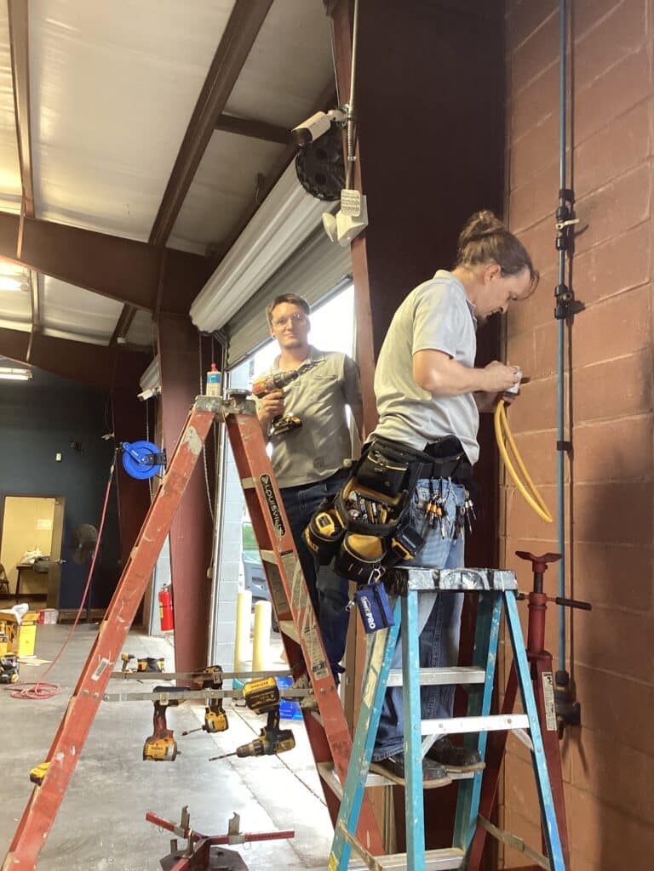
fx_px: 781
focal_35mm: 31
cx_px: 327
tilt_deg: +8.3
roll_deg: -2.8
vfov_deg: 58.4
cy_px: 436
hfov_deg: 45.4
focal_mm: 3.3
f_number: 2.4
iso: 160
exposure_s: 1/60
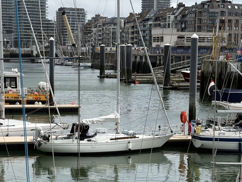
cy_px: 73
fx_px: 489
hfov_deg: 27.8
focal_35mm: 70
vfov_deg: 21.0
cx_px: 114
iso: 32
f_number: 1.6
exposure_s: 1/4065
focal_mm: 5.96
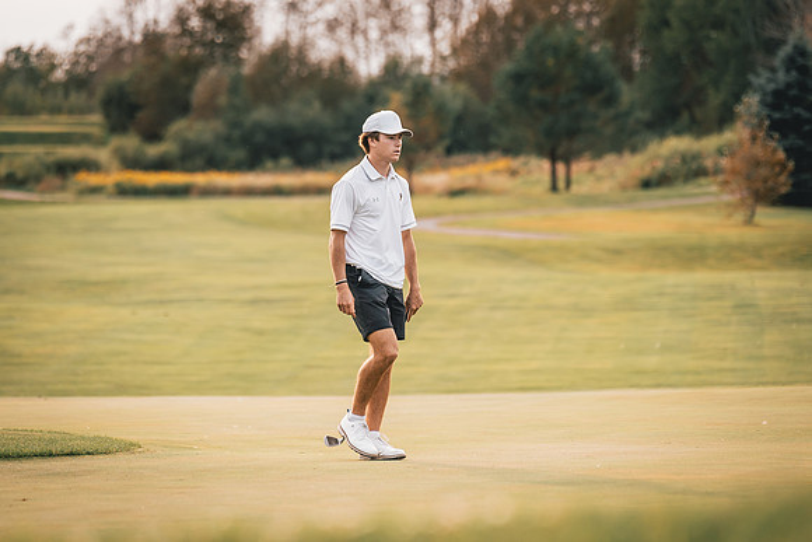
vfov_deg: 6.1
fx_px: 5076
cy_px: 271
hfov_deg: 9.1
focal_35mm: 225
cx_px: 406
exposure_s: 1/800
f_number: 2.8
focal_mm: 150
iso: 250
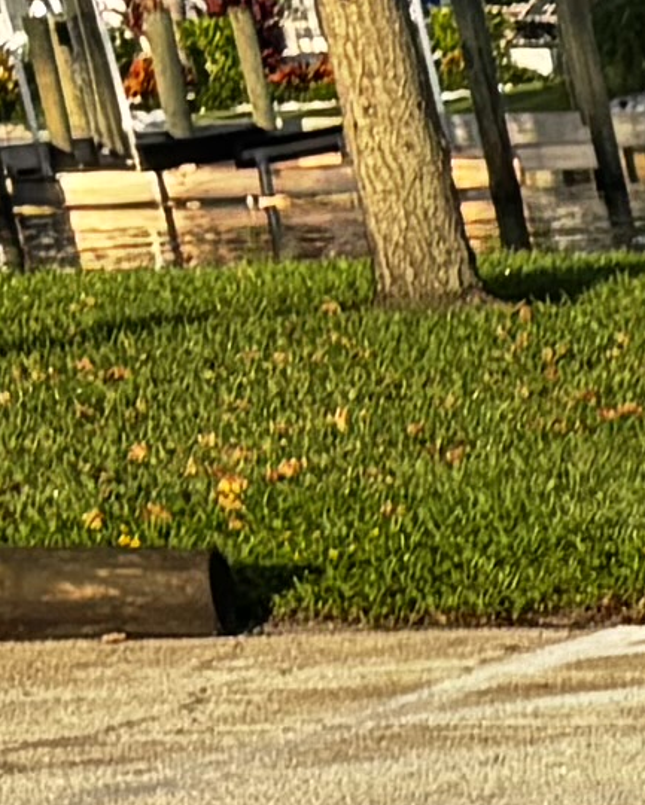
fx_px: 6393
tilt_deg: -22.0
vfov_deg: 6.5
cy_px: 2485
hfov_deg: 4.2
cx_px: 4205
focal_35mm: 268
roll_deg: +0.2
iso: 50
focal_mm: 5.96
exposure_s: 1/615
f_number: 1.6
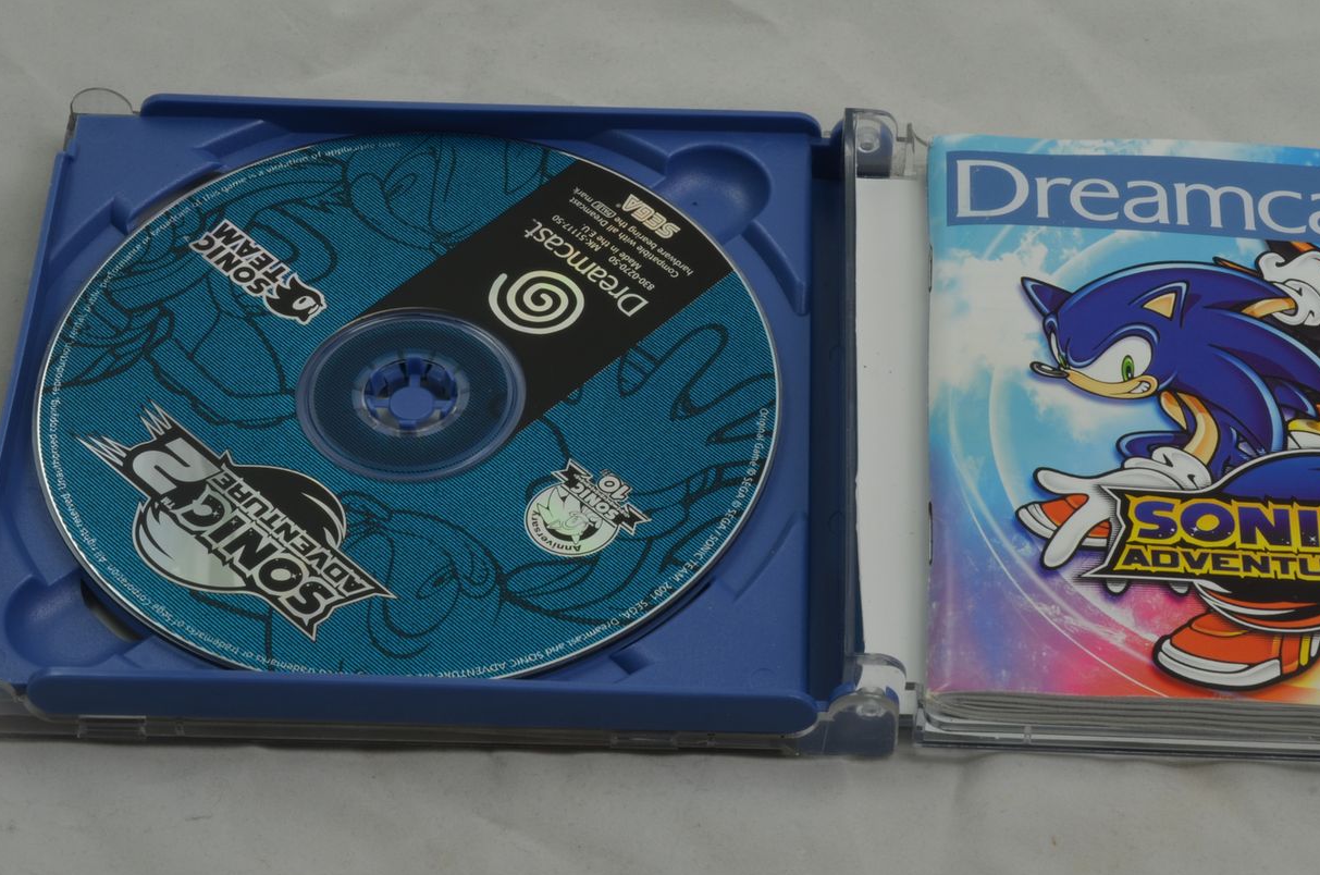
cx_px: 834
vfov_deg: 15.3
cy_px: 335
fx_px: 3257
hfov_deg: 22.8
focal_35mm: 89
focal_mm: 40
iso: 100
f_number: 20
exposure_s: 1/2.5
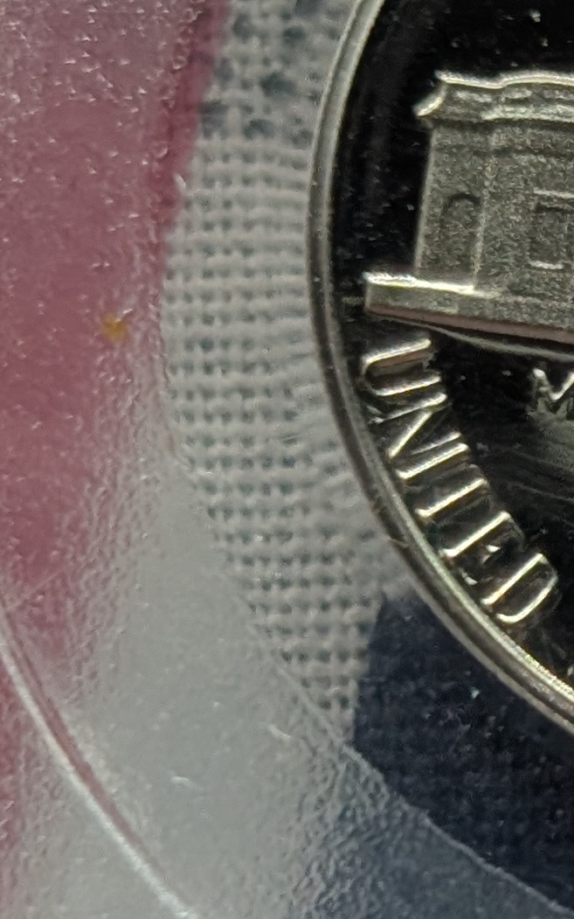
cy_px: 541
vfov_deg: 10.4
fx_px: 5055
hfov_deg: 6.3
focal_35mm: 202
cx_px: 1071
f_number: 1.68
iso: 49
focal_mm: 6.9
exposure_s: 1/95.1
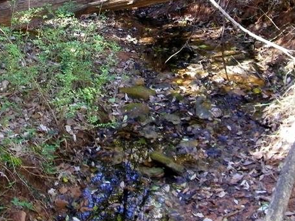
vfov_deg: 21.3
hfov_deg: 28.9
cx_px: 176
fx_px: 571
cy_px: 10
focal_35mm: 67
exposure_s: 1/30
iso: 125
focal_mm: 5.4
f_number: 3.6
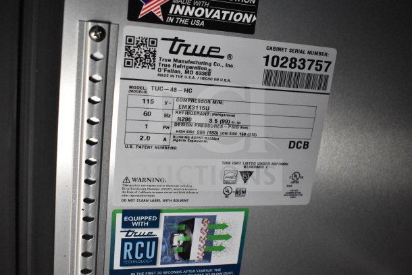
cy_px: 138
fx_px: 429
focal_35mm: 38
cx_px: 206
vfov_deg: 35.5
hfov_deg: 51.3
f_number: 4
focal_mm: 25
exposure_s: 1/40
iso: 5000
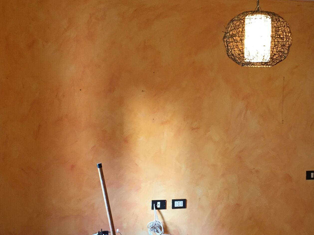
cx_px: 236
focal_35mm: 59
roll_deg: -0.5
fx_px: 535
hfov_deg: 32.1
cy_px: 123
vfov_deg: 24.8
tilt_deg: -1.6
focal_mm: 4.15
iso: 100
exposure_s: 1/30
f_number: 2.2
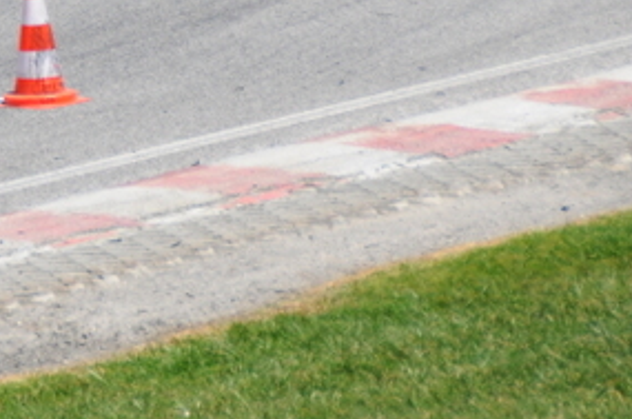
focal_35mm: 646
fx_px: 11322
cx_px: -377
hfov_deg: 3.2
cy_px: -217
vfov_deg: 2.1
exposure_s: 1/2000
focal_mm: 120
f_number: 5.3
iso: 400
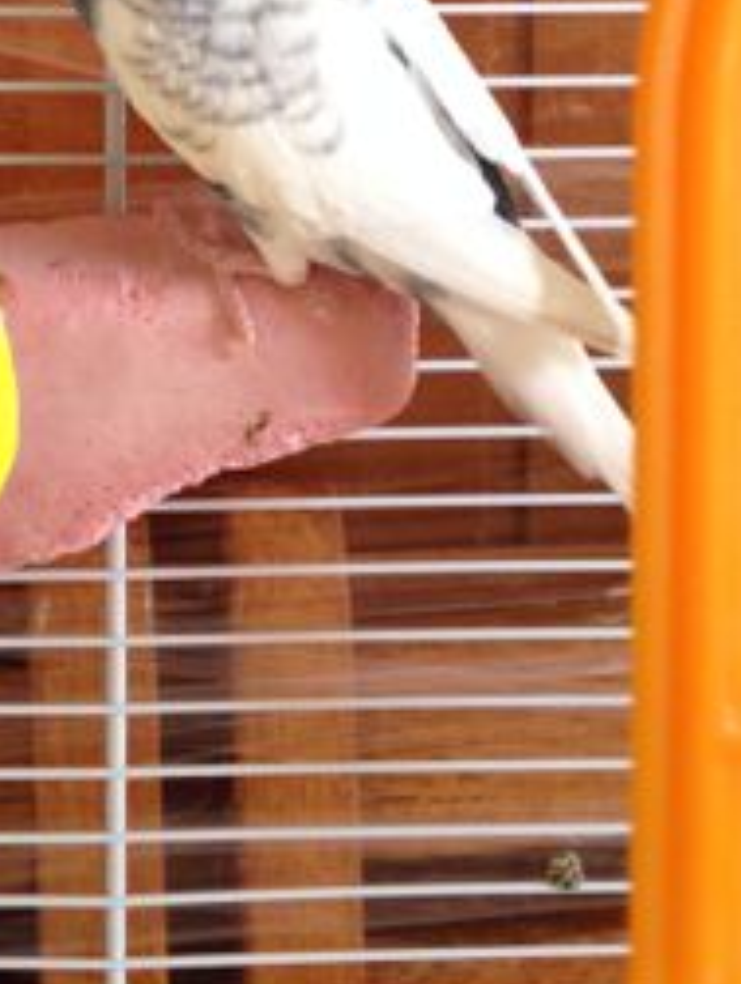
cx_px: 55
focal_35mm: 84
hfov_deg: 17.3
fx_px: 2391
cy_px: -51
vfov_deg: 22.2
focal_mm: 4.12
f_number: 2.4
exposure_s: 1/20
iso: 100
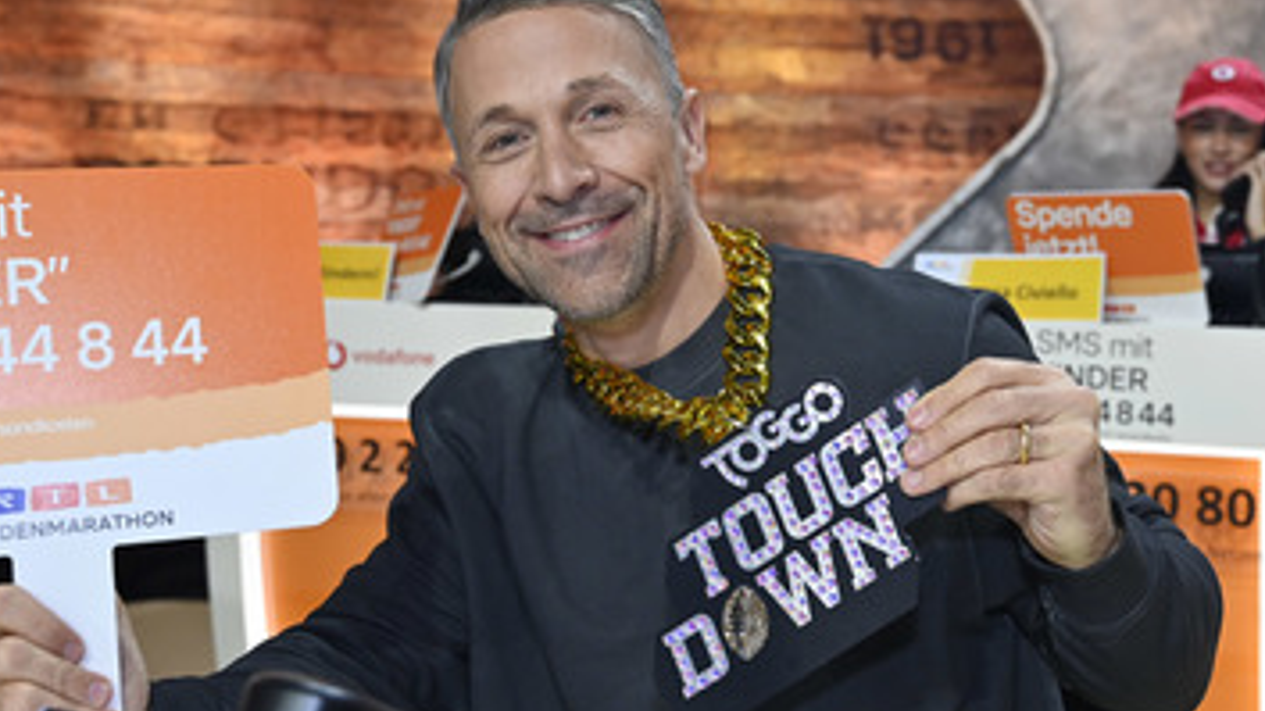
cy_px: 407
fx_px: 1476
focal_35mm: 44
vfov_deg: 27.1
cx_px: 524
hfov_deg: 46.2
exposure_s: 1/200
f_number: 4
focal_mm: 33
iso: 1000
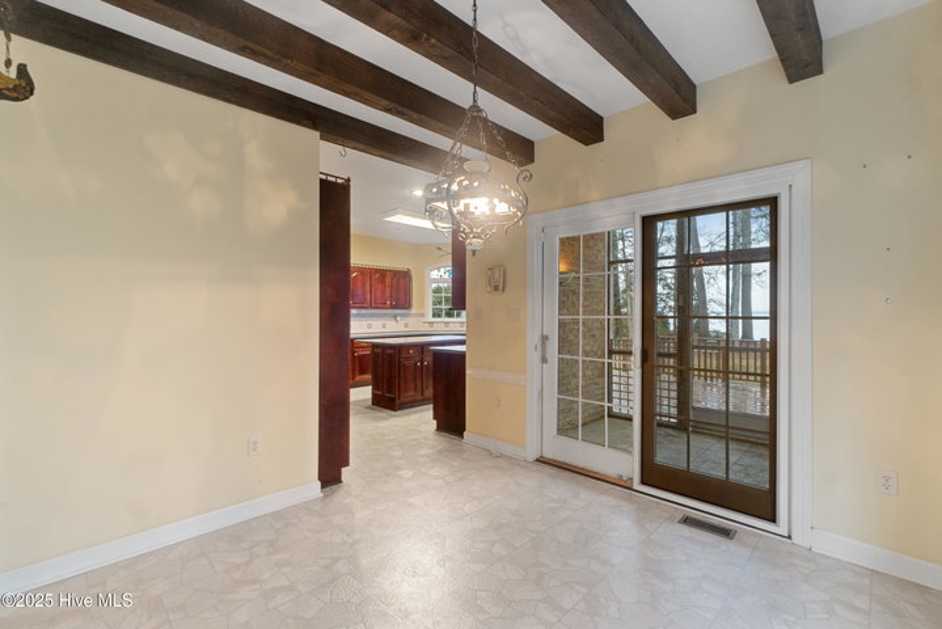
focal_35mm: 15
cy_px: 314
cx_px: 471
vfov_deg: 77.4
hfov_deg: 100.4
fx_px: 393
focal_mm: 10
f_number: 8
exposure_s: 1/1.25
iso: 400
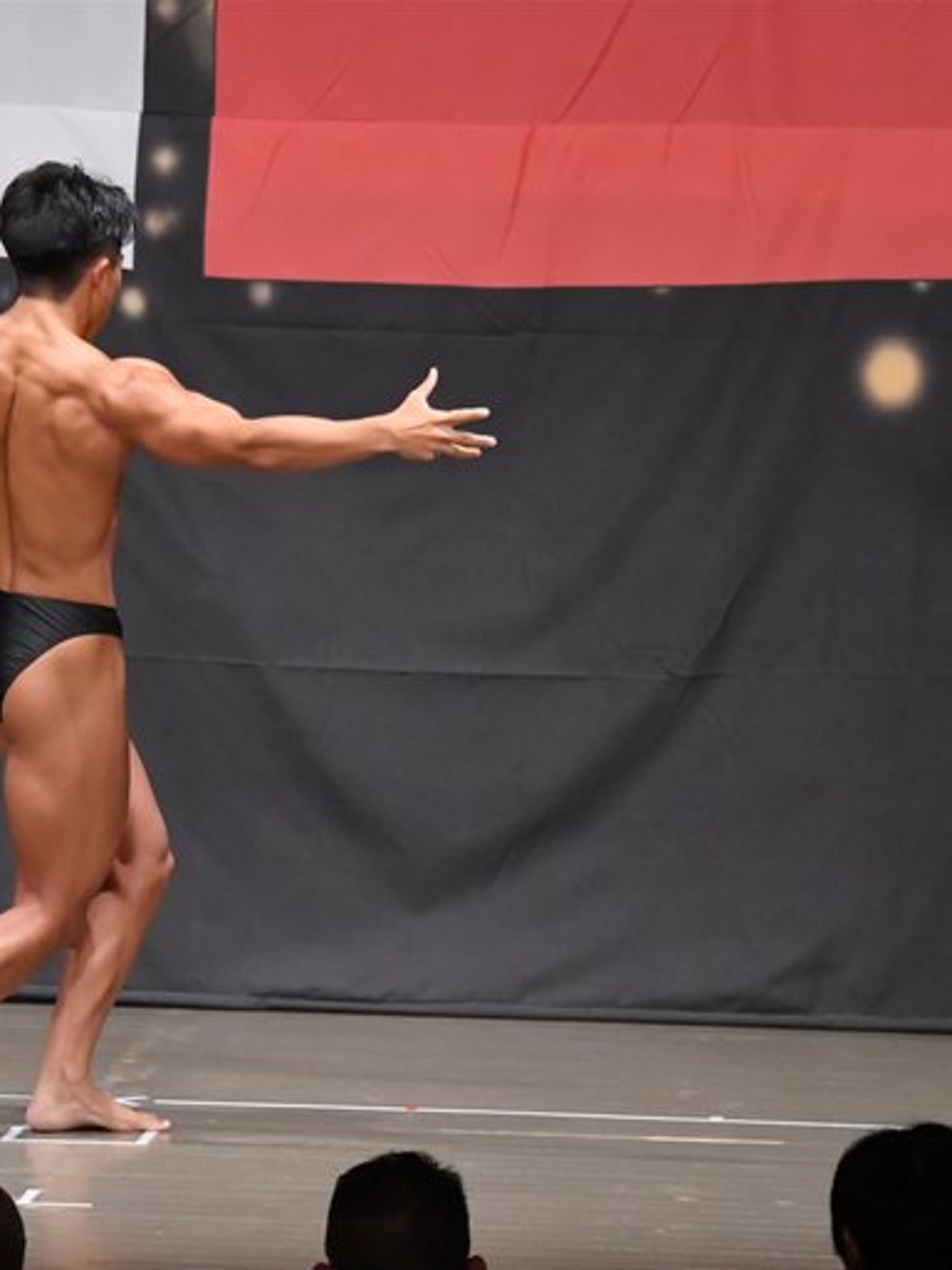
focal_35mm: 293
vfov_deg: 6.8
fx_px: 10753
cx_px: 16
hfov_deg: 5.1
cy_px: 635
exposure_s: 1/400
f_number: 5.6
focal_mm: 135
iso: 6400
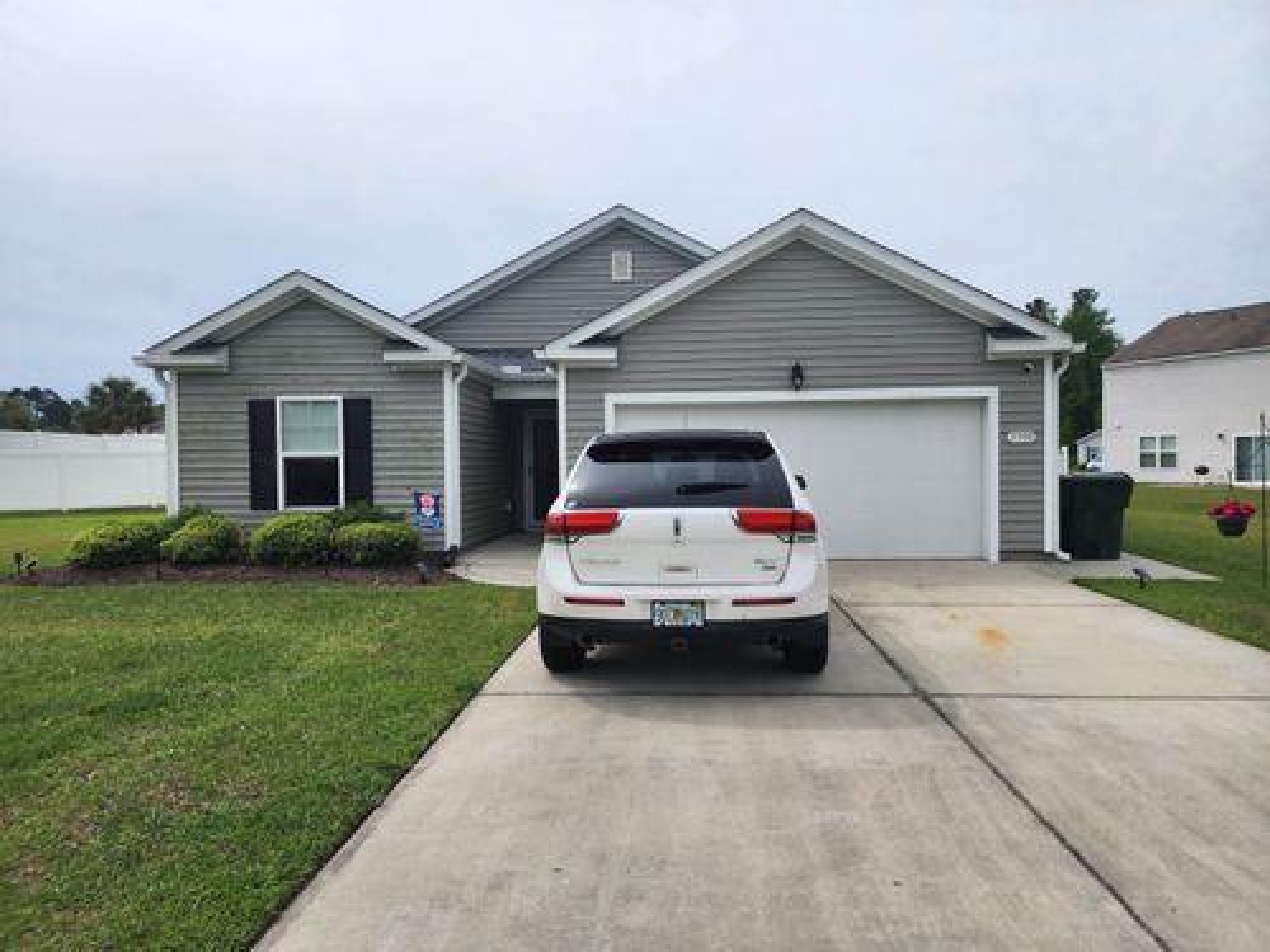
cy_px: 476
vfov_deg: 58.9
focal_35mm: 23
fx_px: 844
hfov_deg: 73.9
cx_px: 635
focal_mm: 6.4
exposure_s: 1/1864
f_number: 1.8
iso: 12
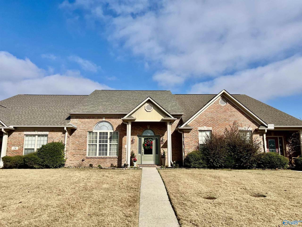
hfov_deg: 67.3
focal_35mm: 26
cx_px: 151
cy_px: 114
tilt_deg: +9.6
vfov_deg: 53.1
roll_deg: -0.2
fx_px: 227
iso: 50
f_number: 1.5
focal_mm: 5.7
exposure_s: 1/6579
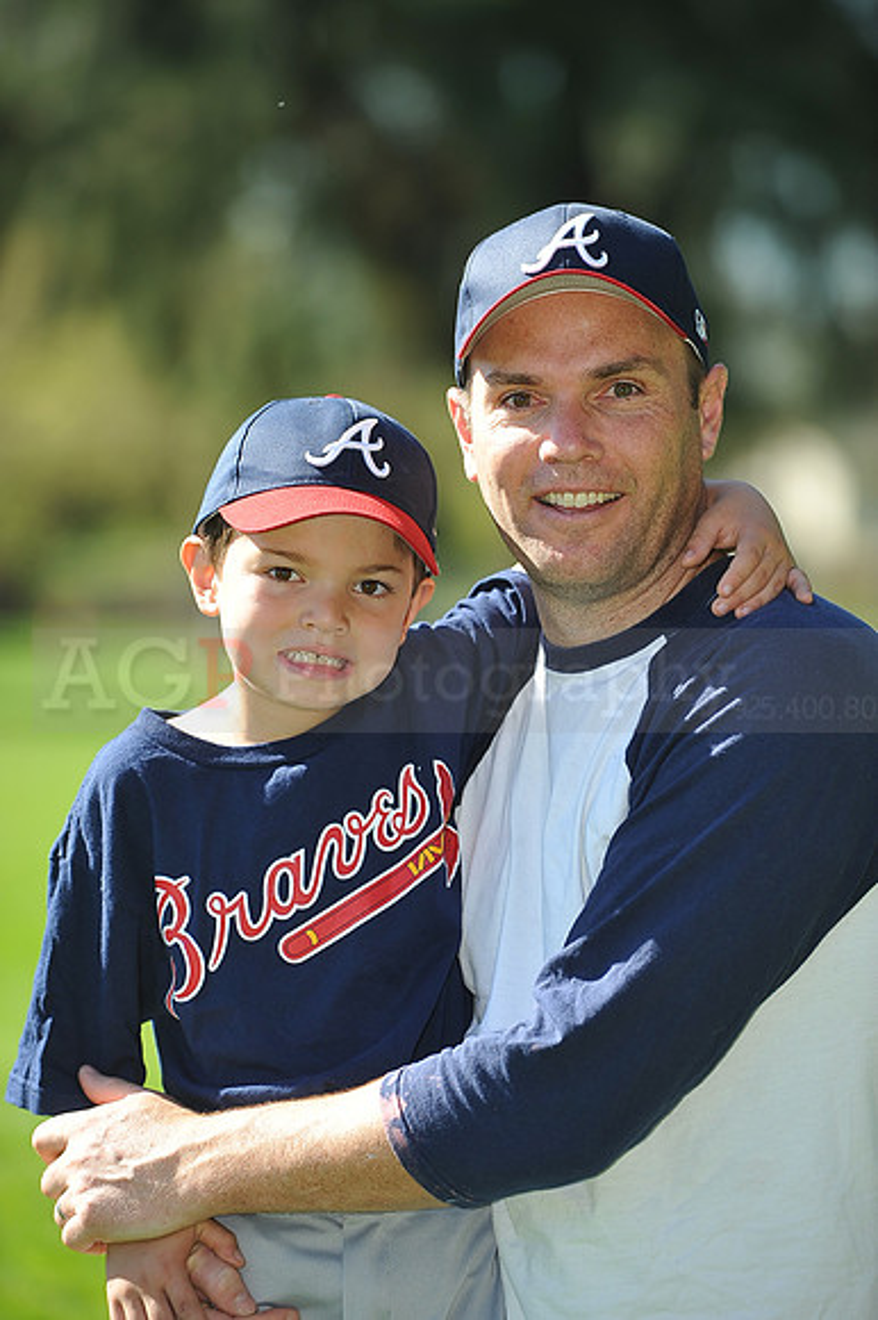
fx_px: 7325
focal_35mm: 200
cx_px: 439
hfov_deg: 6.9
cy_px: 660
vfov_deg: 10.3
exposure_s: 1/640
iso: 200
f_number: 4.5
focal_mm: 200
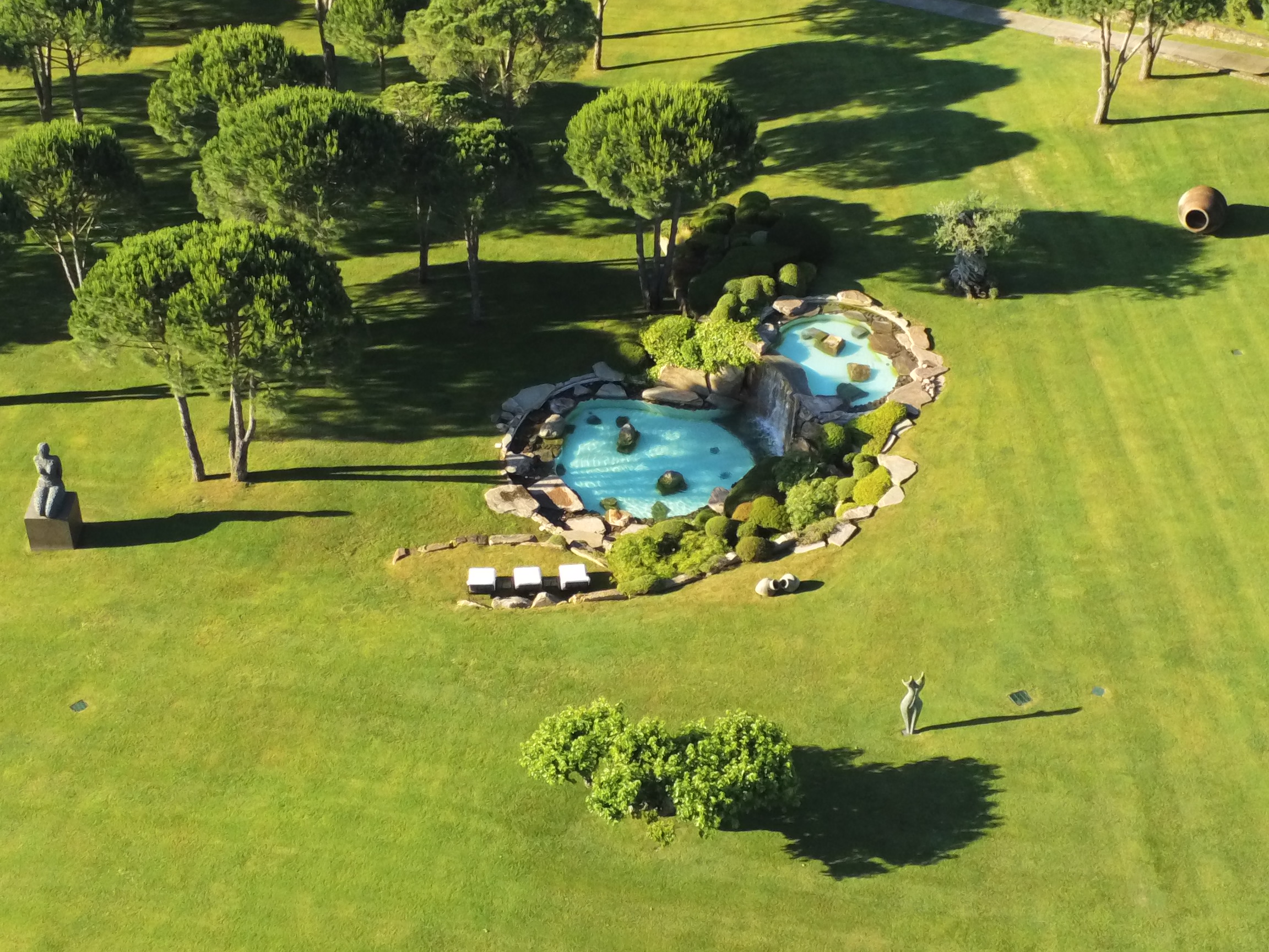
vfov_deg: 58.9
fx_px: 843
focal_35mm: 23
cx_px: 634
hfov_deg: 73.9
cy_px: 476
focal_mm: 4
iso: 115
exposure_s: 1/480
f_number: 2.4
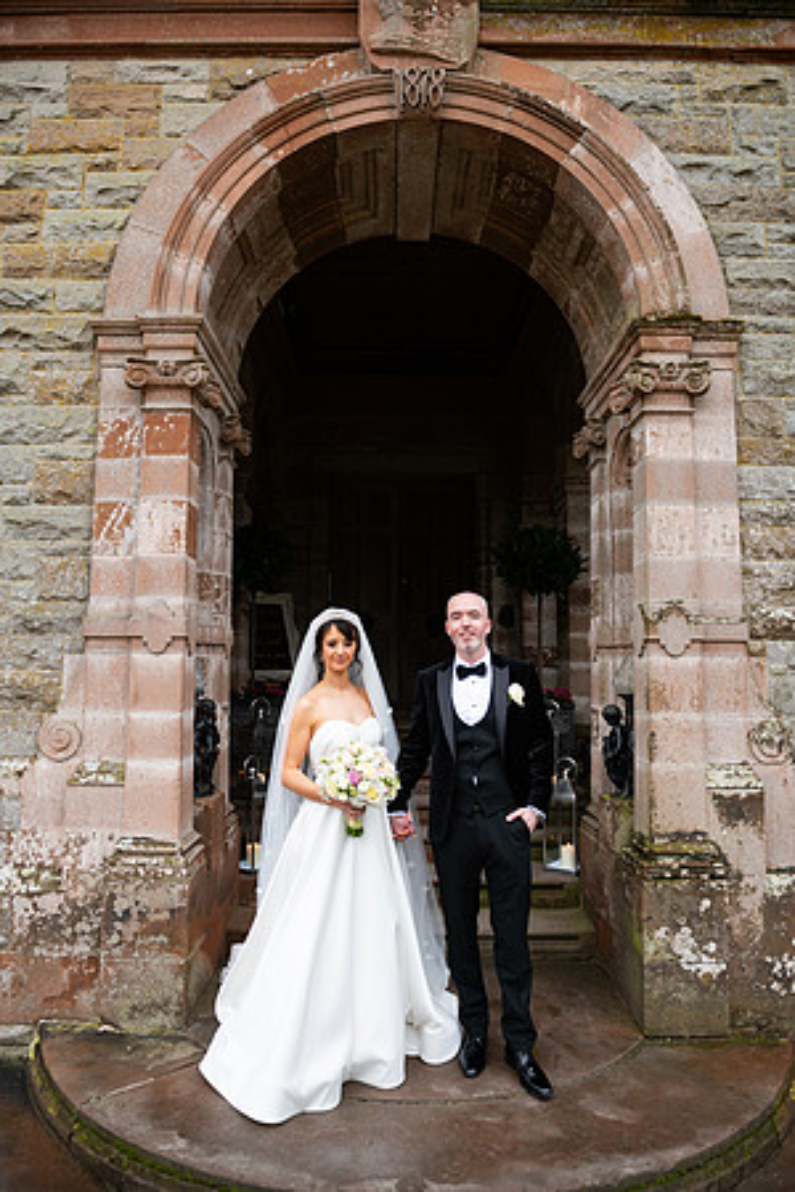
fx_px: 795
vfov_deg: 73.7
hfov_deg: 53.1
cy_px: 596
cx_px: 398
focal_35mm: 24
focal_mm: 24
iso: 200
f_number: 3.5
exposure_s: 1/160
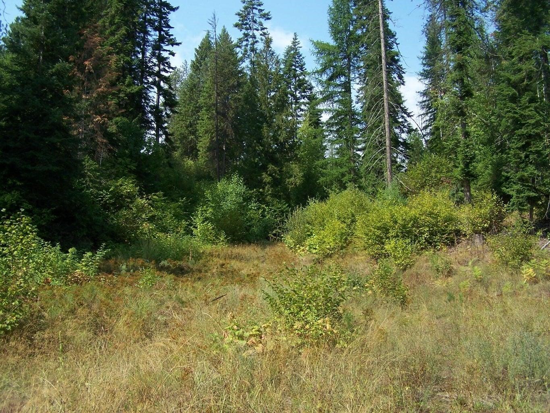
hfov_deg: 49.0
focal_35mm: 38
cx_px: 275
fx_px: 604
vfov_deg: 37.7
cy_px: 206
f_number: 2.8
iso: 80
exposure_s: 1/750
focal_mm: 6.3
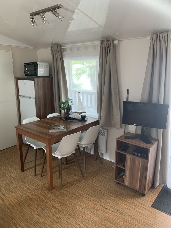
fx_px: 171
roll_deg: -0.7
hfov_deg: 53.1
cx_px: 86
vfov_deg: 67.3
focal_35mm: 26
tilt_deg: -12.9
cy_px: 114
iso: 100
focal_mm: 4.25
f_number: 1.8
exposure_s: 1/79
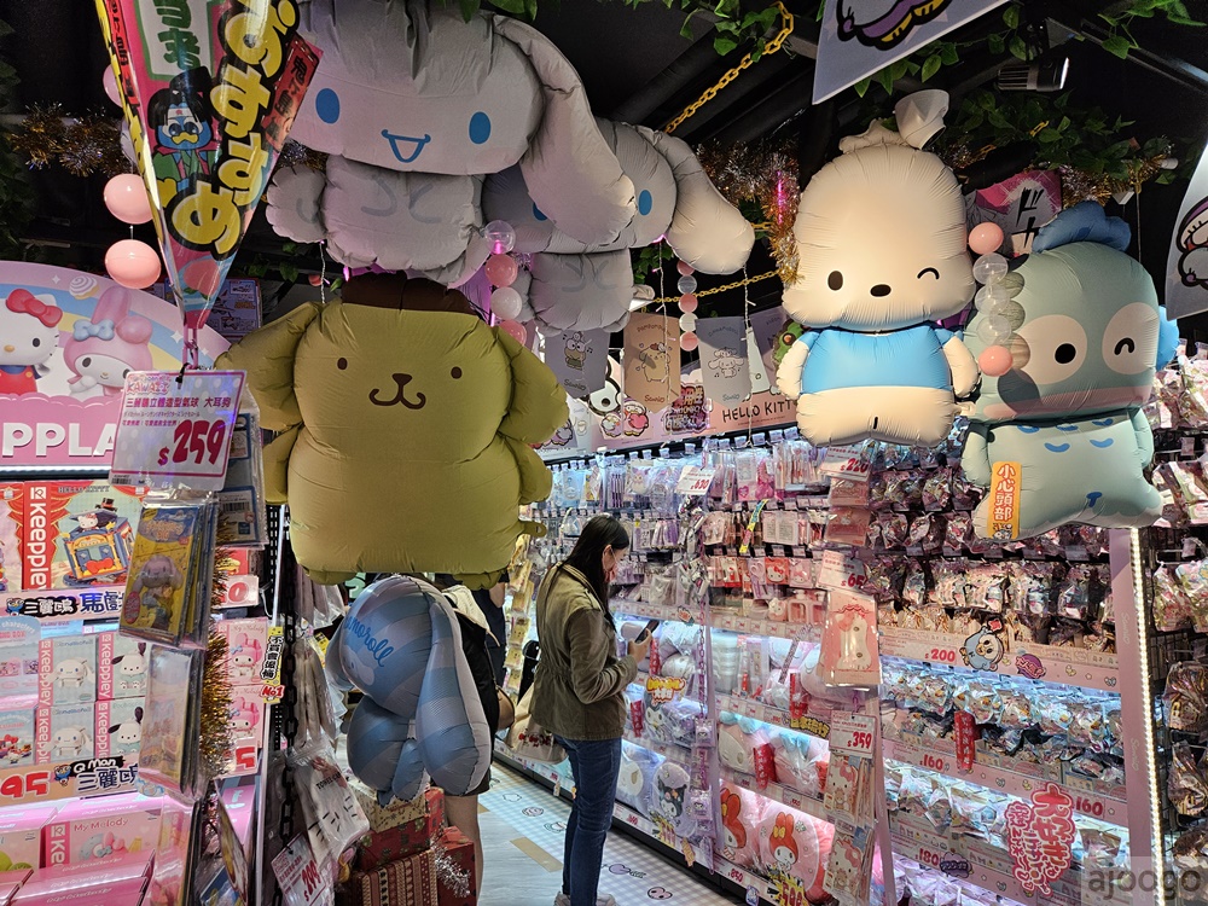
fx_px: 803
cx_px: 604
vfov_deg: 58.9
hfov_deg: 73.9
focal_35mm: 23
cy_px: 453
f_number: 1.8
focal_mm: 5.4
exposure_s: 1/120
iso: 100
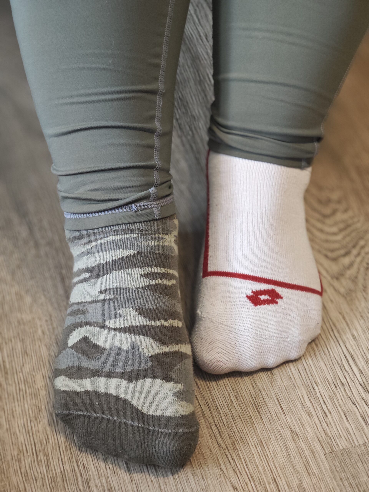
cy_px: 246
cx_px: 184
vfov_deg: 32.2
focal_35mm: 60
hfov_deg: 24.4
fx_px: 853
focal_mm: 9
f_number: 2
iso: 4000
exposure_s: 1/20
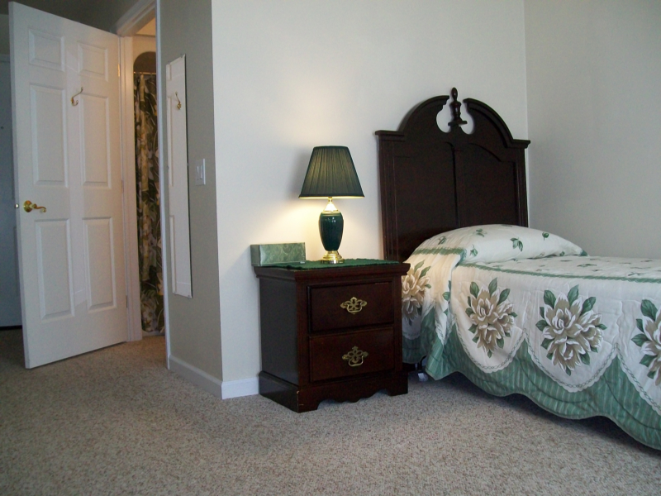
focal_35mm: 36
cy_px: 248
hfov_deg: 51.4
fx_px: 687
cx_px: 330
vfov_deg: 39.7
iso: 160
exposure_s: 1/60
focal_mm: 6
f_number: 2.7
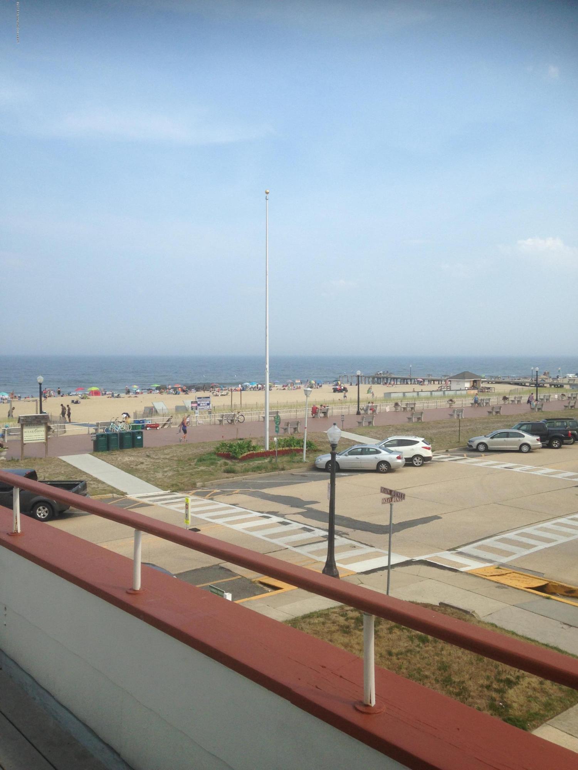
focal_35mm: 33
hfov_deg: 42.9
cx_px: 289
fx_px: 735
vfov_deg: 55.4
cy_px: 385
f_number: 2.4
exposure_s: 1/1261
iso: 50
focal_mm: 4.12
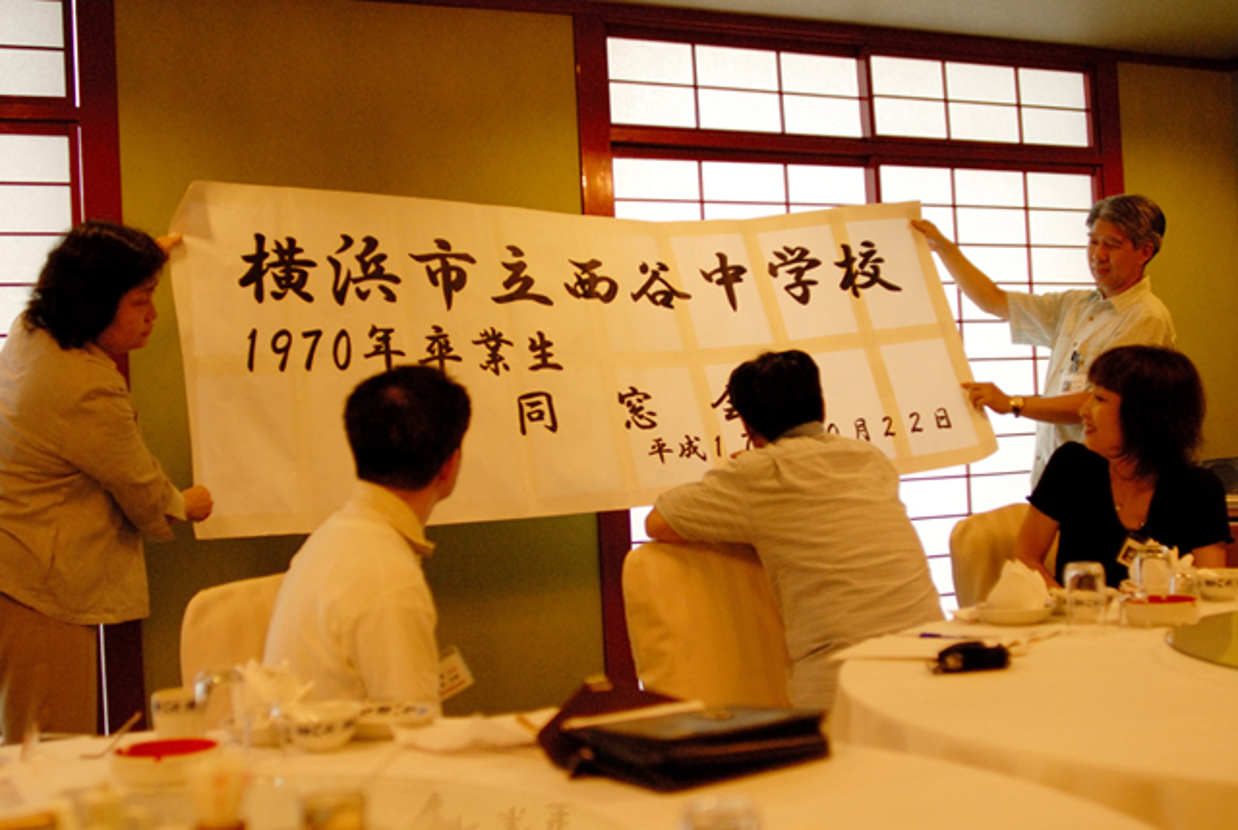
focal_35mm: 42
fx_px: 1447
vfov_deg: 32.0
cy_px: 415
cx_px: 619
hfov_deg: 46.3
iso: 800
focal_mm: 28
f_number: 2
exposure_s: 1/250
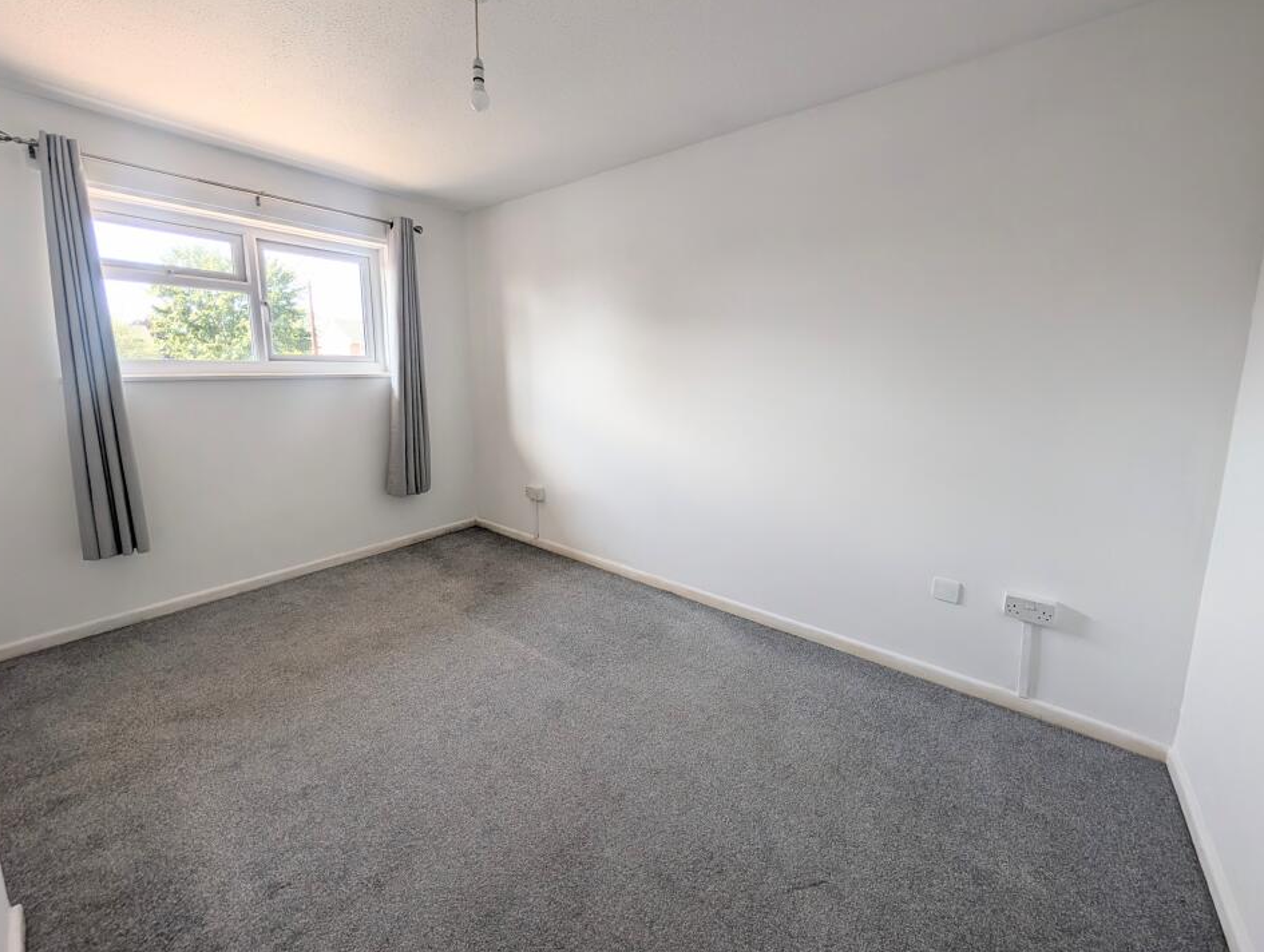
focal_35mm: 13
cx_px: 625
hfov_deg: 106.1
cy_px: 443
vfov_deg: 89.9
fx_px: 475
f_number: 1.7
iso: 115
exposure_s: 1/398
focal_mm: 2.02
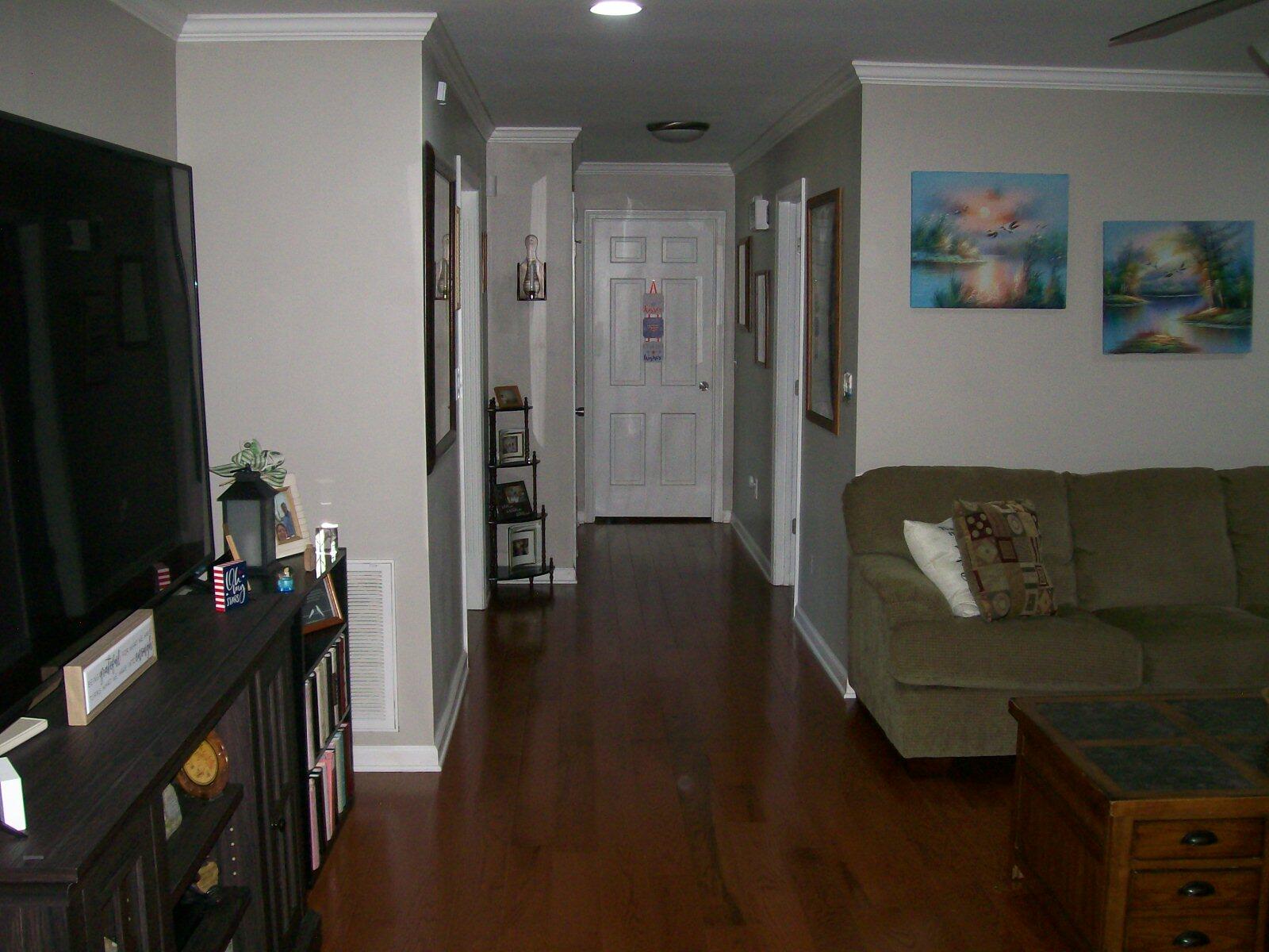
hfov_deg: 51.4
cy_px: 476
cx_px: 634
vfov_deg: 39.7
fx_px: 1320
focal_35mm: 36
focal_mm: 6
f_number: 2.7
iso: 140
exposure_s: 1/64
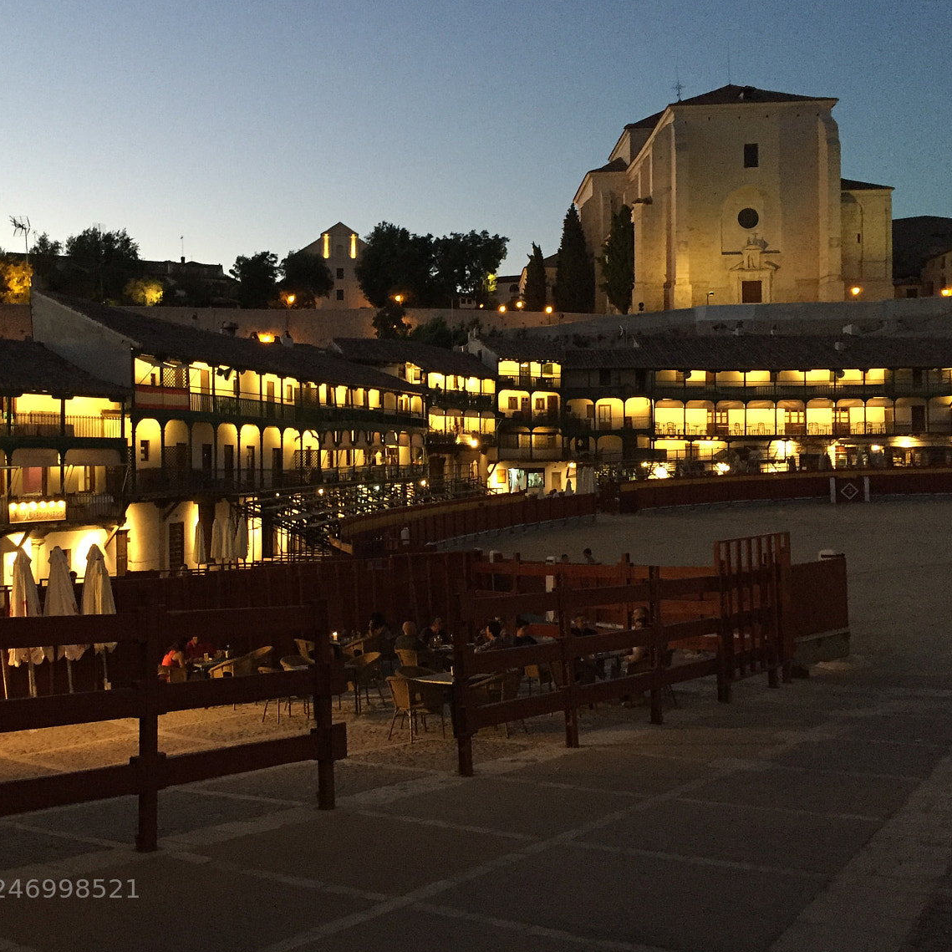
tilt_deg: +1.1
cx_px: 371
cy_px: 453
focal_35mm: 36
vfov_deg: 46.0
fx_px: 1120
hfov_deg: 45.7
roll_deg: -0.1
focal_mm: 4.15
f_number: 2.2
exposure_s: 1/25
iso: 250
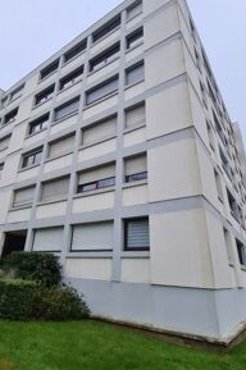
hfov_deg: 61.5
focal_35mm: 20
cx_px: 104
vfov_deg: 84.0
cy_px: 176
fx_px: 205
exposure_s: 1/432
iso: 50
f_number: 2.2
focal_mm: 2.2
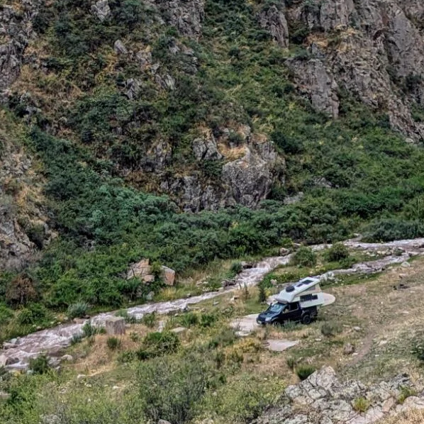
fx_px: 984
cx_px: 238
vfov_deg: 22.5
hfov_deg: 24.3
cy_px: -75
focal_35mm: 71
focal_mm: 6.81
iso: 44
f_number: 1.85
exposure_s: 1/3333
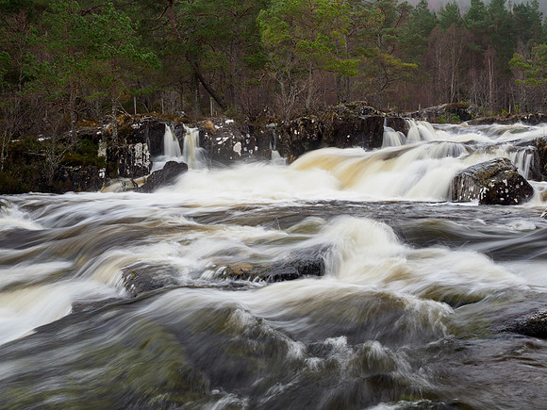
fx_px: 822
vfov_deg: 28.0
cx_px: 274
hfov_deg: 36.8
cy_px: 205
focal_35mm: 52
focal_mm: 26
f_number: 7.1
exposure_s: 1/5
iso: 200
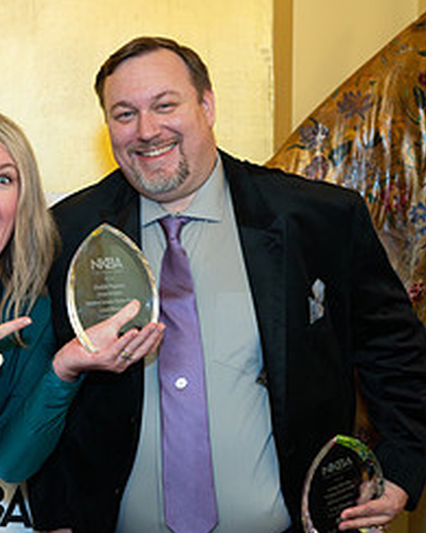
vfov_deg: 24.4
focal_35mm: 78
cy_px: 296
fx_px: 1230
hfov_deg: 19.1
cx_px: -4
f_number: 3.2
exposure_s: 1/100
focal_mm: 35
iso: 800
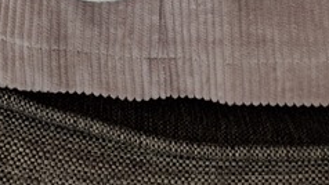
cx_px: 148
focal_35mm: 97
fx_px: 846
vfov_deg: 9.0
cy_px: -436
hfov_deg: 22.0
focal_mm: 5.54
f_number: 1.8
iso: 100
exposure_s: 1/50
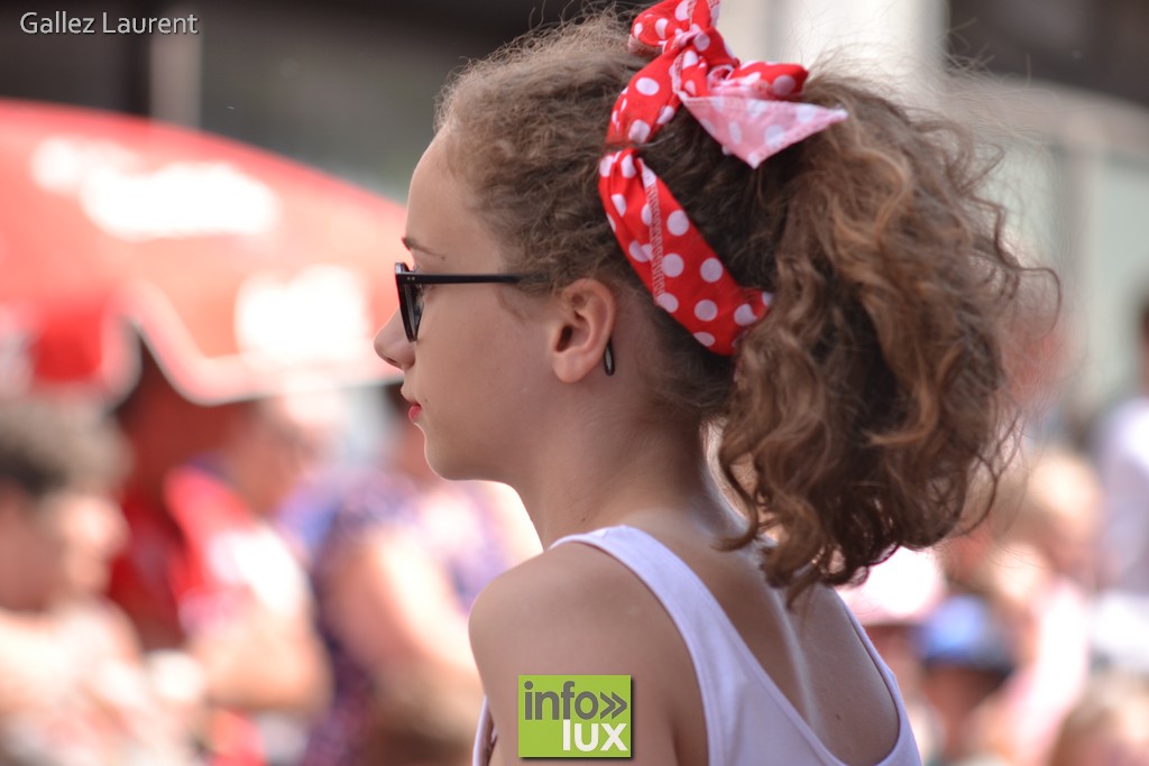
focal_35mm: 225
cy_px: 383
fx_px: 7182
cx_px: 574
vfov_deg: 6.1
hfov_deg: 9.1
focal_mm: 150
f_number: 4
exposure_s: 1/500
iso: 200
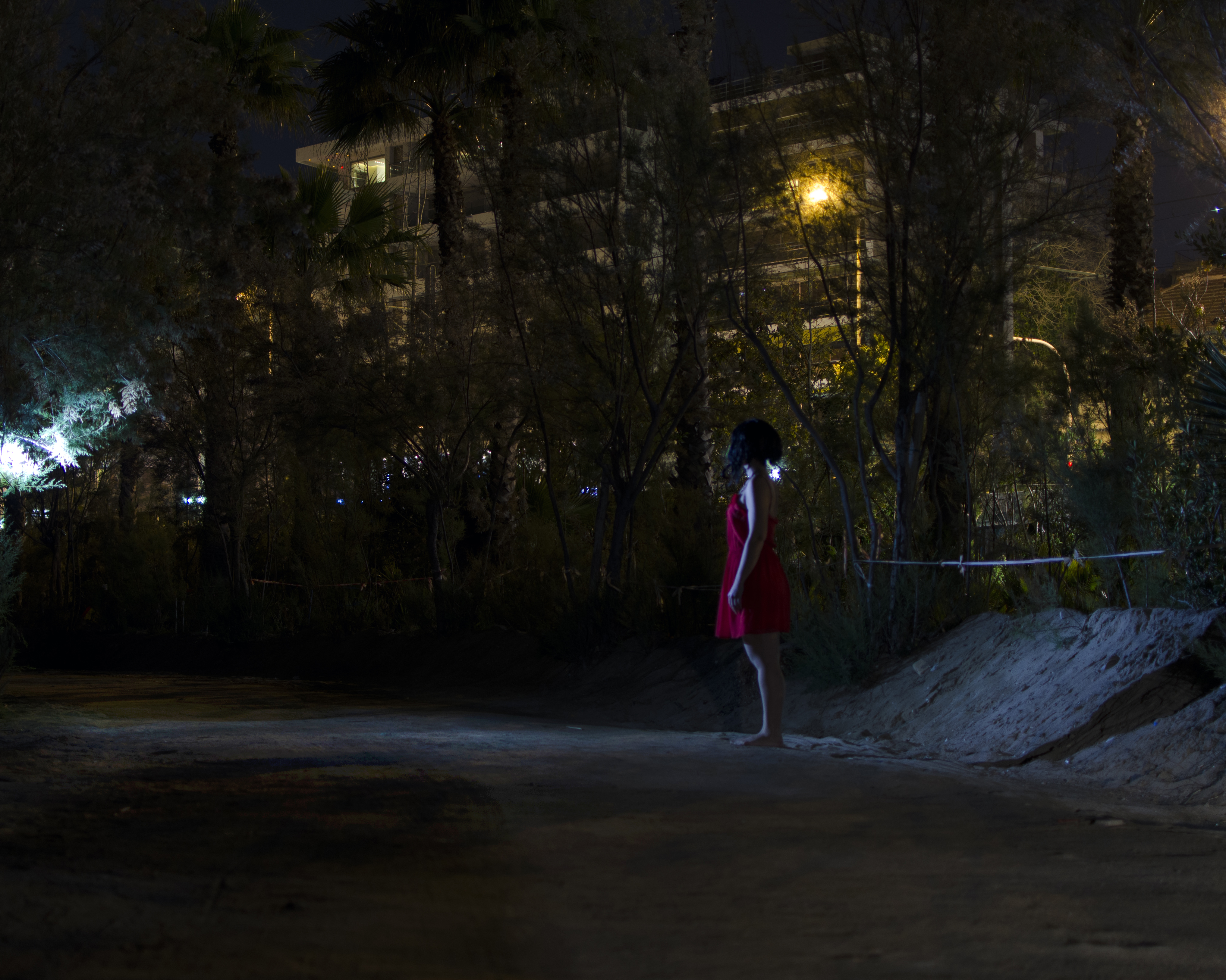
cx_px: 534
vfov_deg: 25.6
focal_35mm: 60
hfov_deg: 31.6
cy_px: 490
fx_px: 2161
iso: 100
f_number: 1.8
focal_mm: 35
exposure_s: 1/2
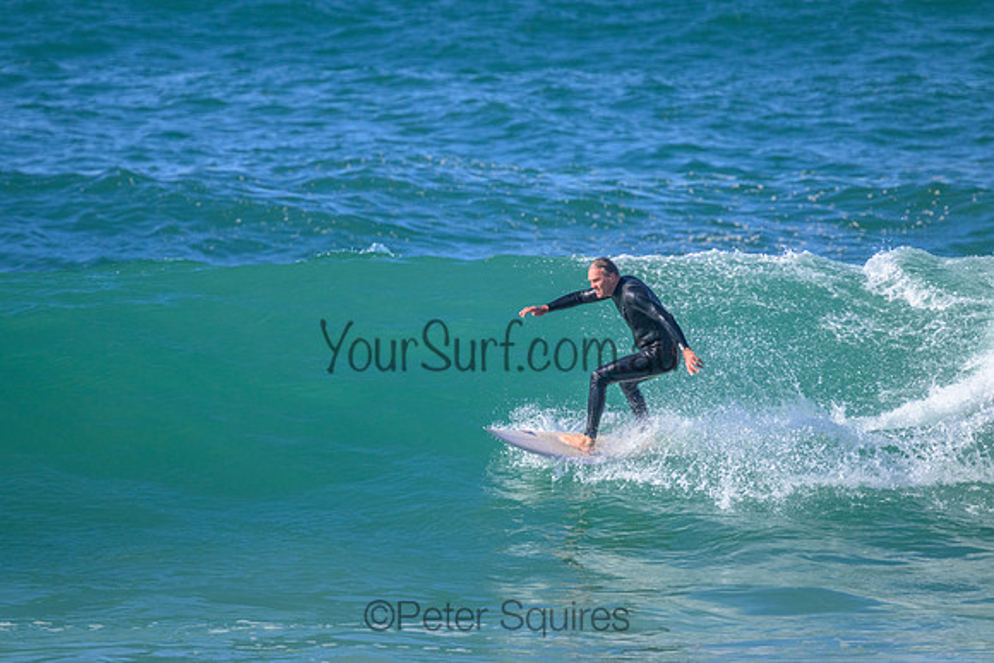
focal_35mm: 800
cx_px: 497
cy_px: 332
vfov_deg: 1.7
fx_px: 22093
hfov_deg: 2.6
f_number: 11
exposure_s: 1/2000
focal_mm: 800
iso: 2200
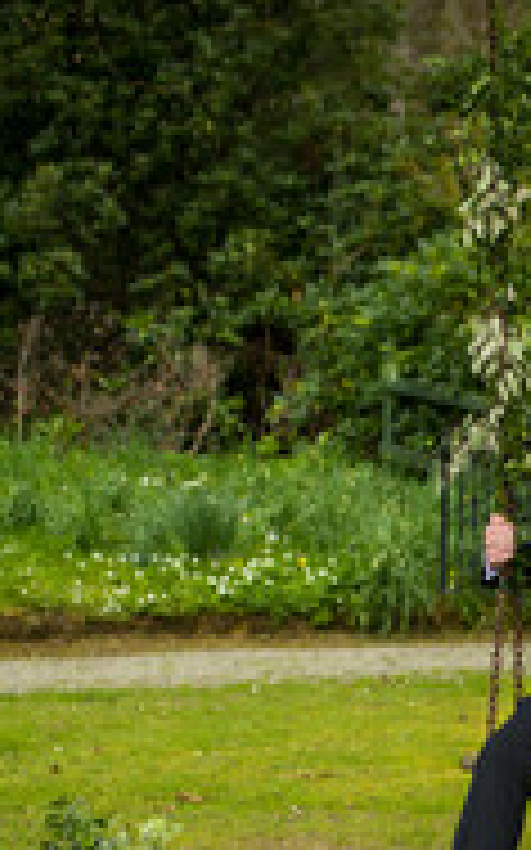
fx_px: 5492
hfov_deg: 5.5
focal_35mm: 237
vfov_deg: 8.8
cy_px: 652
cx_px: 634
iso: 160
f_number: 2.8
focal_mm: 100
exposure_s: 1/800
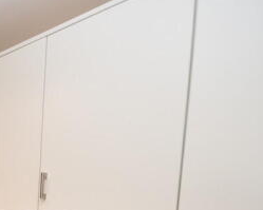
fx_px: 288
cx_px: -30
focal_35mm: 37
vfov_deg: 34.8
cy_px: 228
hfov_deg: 39.5
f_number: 4
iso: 560
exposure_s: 1/125
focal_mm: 10
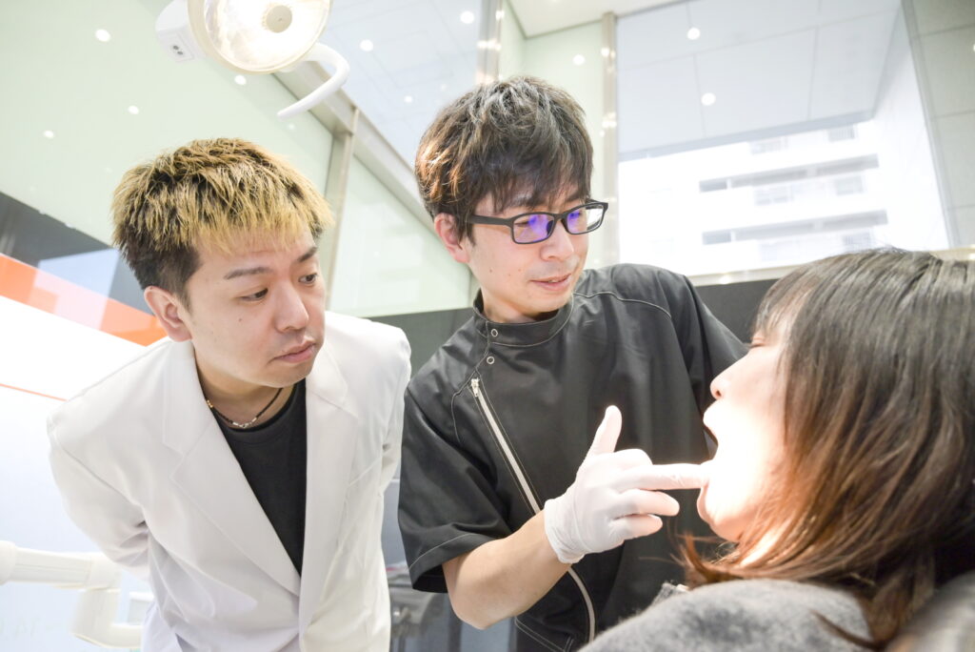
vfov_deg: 53.2
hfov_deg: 73.7
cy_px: 326
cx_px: 488
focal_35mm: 24
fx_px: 650
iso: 800
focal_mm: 24
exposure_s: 1/80
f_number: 4.5
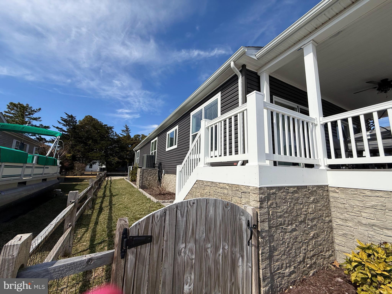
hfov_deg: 102.1
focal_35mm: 14
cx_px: 196
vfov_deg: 85.7
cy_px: 147
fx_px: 159
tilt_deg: +10.1
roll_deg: -0.9
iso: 50
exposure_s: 1/3891
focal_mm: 2.22
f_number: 2.2
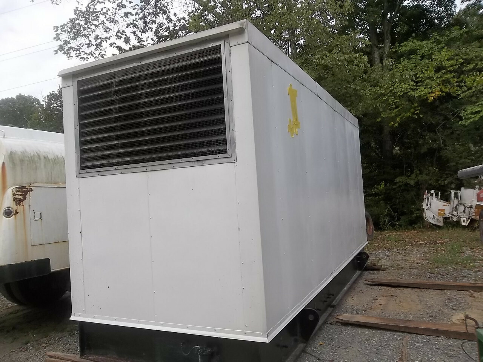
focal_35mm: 27
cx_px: 242
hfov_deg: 65.3
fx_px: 377
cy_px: 181
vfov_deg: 51.4
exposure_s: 1/400
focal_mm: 4.9
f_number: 3.5
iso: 80
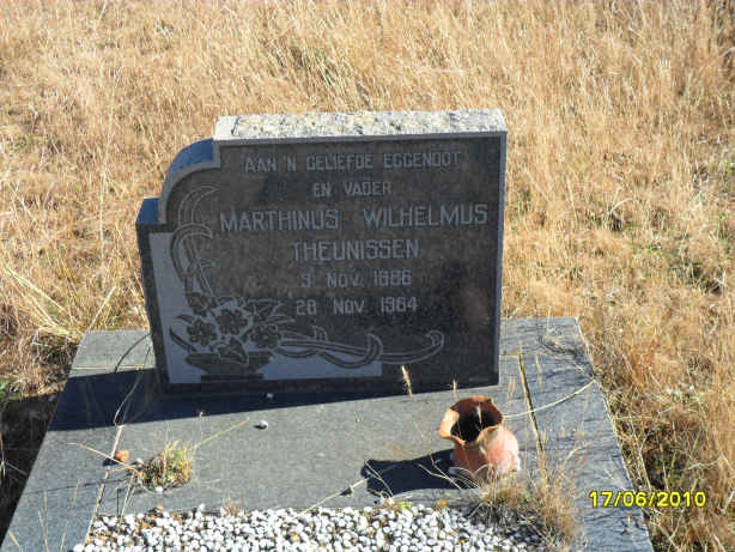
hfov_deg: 36.8
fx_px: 1105
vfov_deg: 28.1
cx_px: 368
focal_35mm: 52
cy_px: 276
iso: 100
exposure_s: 1/180
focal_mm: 9.3
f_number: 5
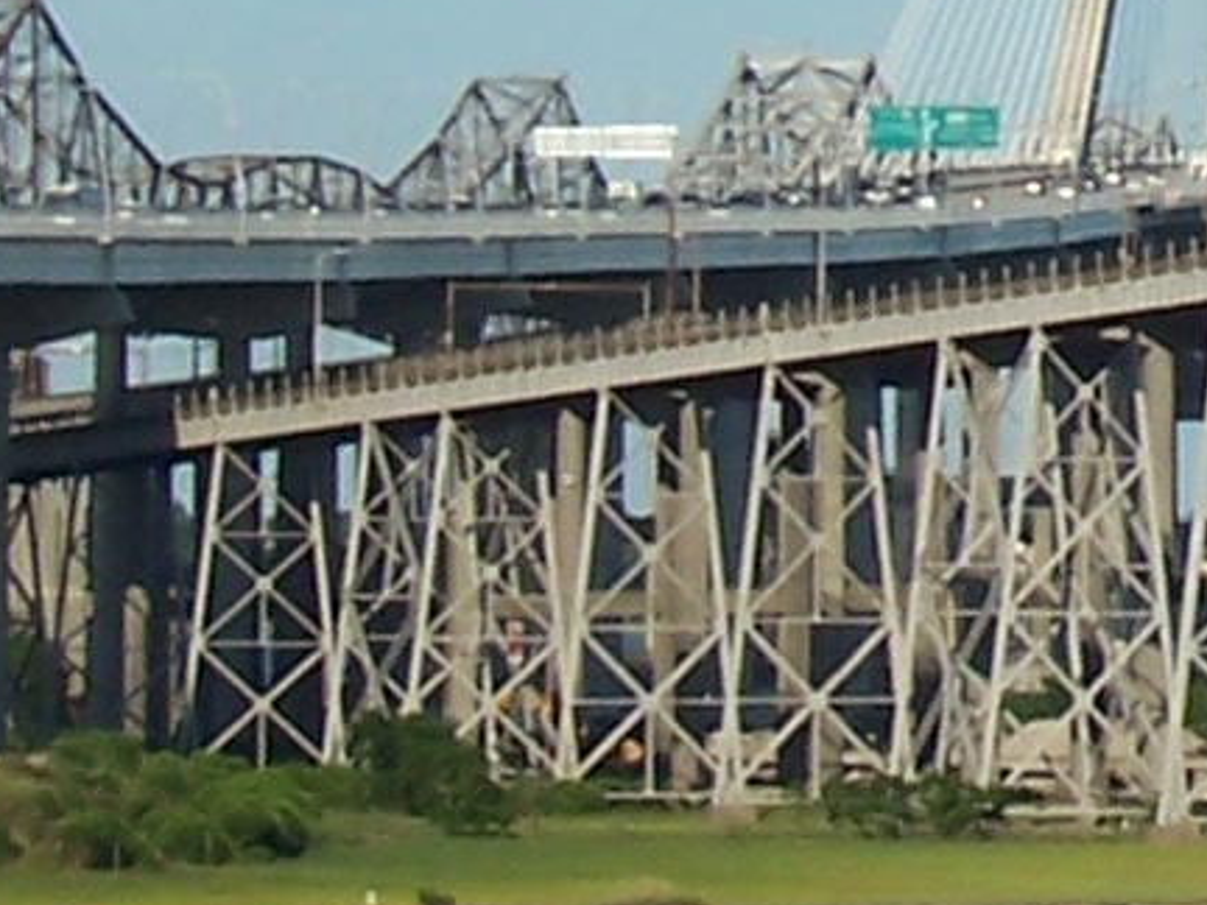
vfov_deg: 3.4
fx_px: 15237
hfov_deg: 4.5
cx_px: 2288
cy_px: -304
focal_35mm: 437
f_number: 8
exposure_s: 1/350
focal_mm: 13.5
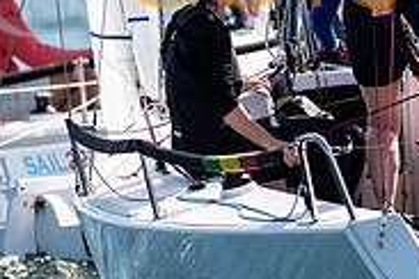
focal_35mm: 1424
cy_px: -40
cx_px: 620
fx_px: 16572
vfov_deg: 1.0
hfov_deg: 1.4
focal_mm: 300
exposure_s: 1/2000
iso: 200
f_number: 5
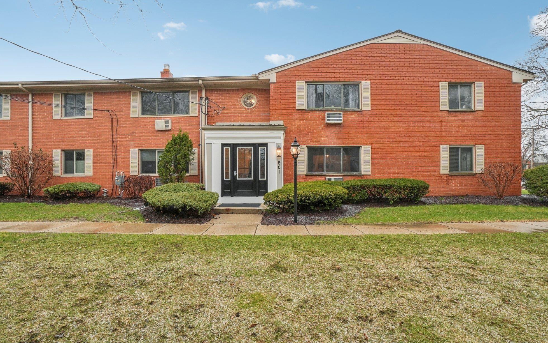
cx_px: 273
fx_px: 239
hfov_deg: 97.8
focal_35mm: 16
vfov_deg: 71.2
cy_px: 178
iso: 250
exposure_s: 1/30
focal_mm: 10
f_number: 11
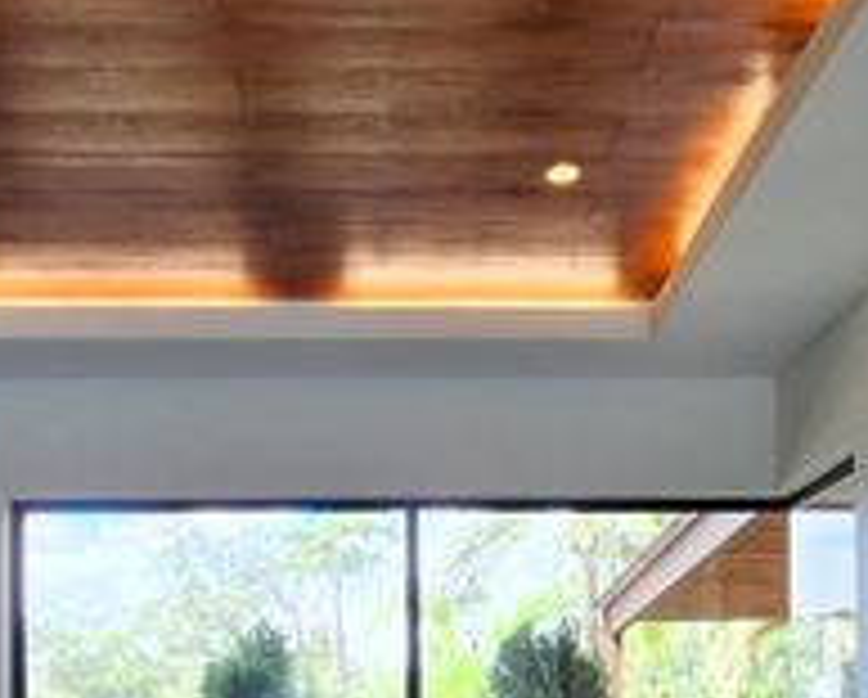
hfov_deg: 43.7
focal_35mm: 42
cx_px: 373
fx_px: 1081
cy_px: 703
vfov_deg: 32.8
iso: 64
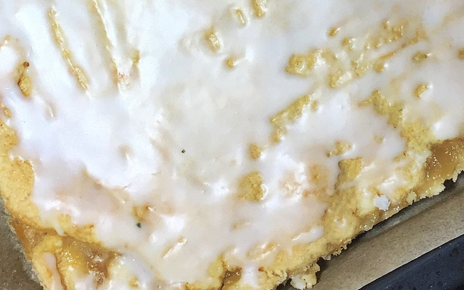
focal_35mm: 90
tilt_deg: -76.9
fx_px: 1138
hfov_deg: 23.0
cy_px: -199
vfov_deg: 13.3
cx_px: 270
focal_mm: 4.15
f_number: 2.2
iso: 40
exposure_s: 1/100
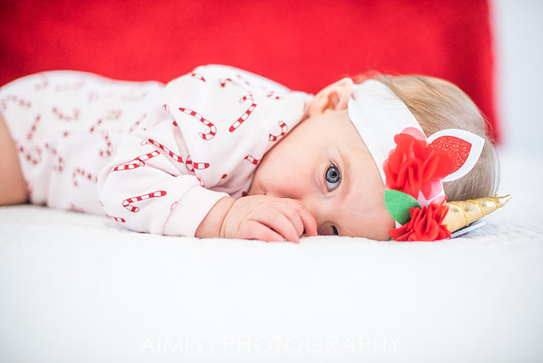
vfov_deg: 27.0
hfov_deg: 39.6
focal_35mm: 50
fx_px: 754
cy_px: 182
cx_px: 272
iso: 500
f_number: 2
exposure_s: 1/250
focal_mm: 50
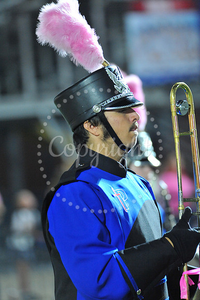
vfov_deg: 4.9
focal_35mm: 420
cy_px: 150
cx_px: 100
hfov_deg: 3.3
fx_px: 3504
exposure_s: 1/160
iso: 5000
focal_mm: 420
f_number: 6.3
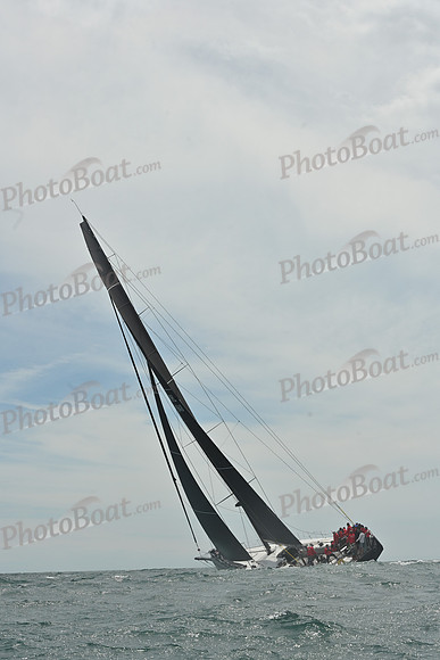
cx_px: 220
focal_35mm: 70
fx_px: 1282
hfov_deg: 19.5
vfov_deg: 28.8
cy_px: 330
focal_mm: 70
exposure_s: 1/1250
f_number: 11
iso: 250
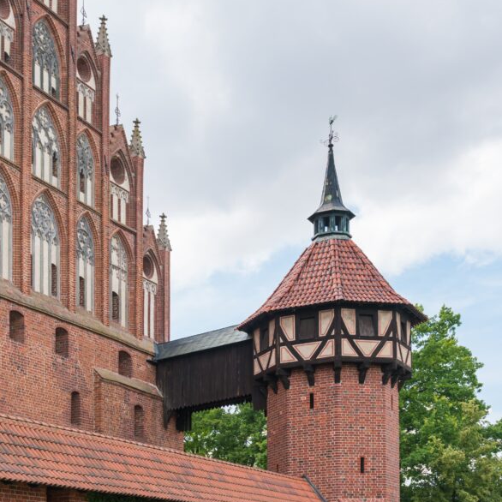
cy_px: 206
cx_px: 177
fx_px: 1066
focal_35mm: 65
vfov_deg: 26.4
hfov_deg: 26.4
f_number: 5
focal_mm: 35
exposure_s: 1/400
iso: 100
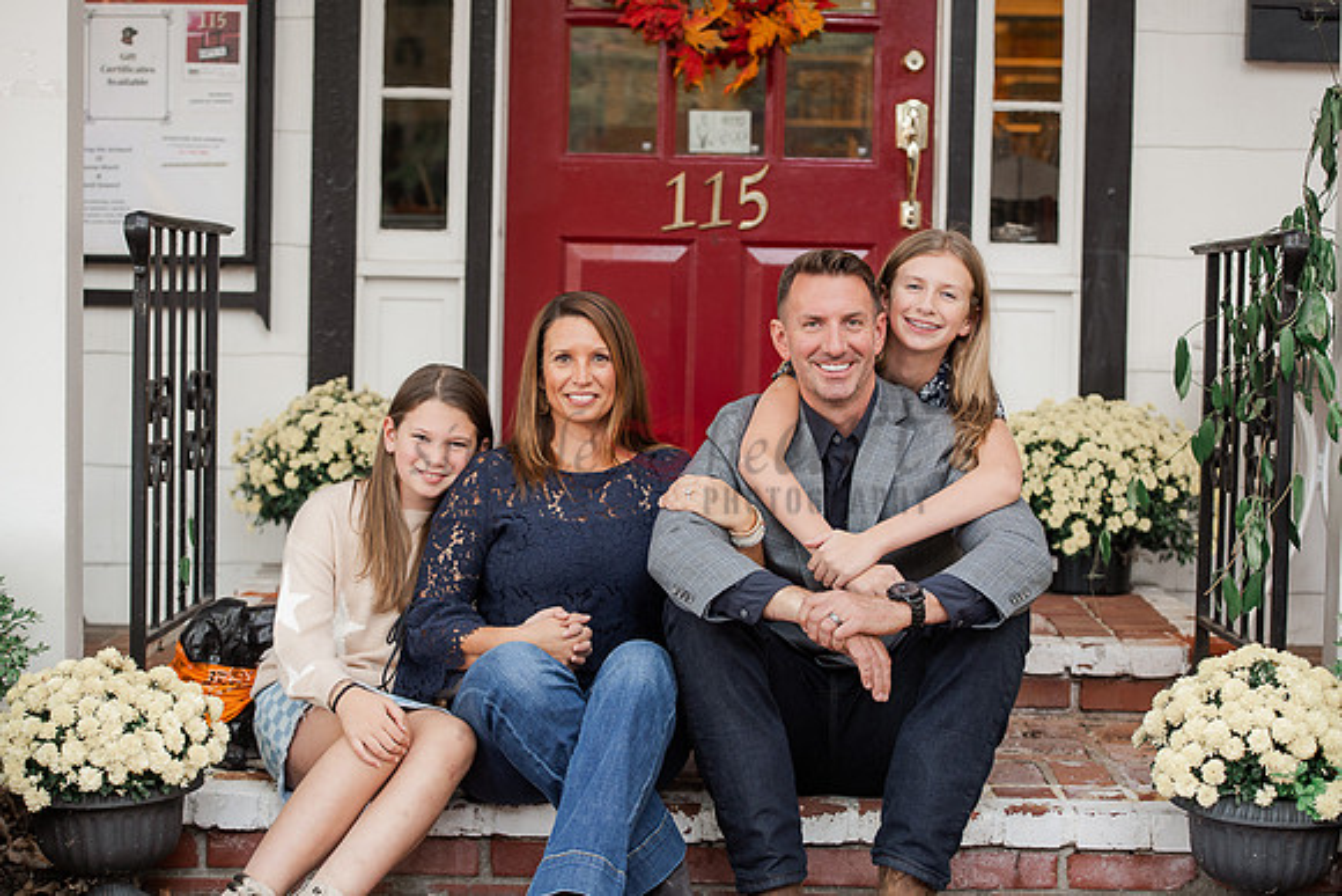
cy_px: 448
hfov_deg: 27.0
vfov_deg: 18.2
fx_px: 2796
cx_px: 671
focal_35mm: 75
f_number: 3.5
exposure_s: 1/100
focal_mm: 75
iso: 400
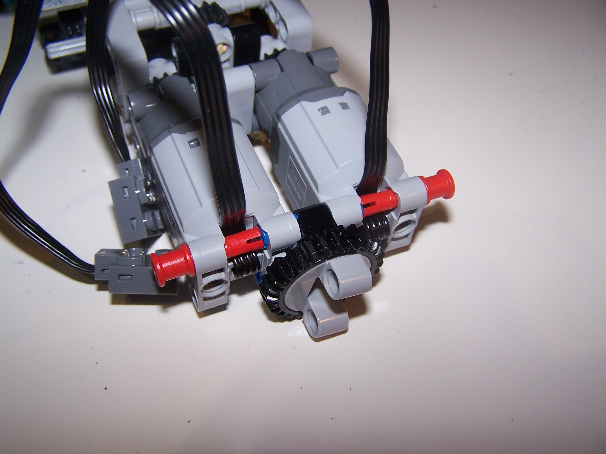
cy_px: 227
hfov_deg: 49.0
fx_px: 665
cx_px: 303
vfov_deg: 37.7
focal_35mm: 38
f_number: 2.8
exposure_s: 1/60
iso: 80
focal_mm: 6.3
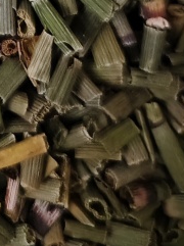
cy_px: -159
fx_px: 725
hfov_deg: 13.6
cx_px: -89
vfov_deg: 16.8
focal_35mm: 102
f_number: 1.88
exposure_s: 1/244
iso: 5409
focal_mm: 5.56
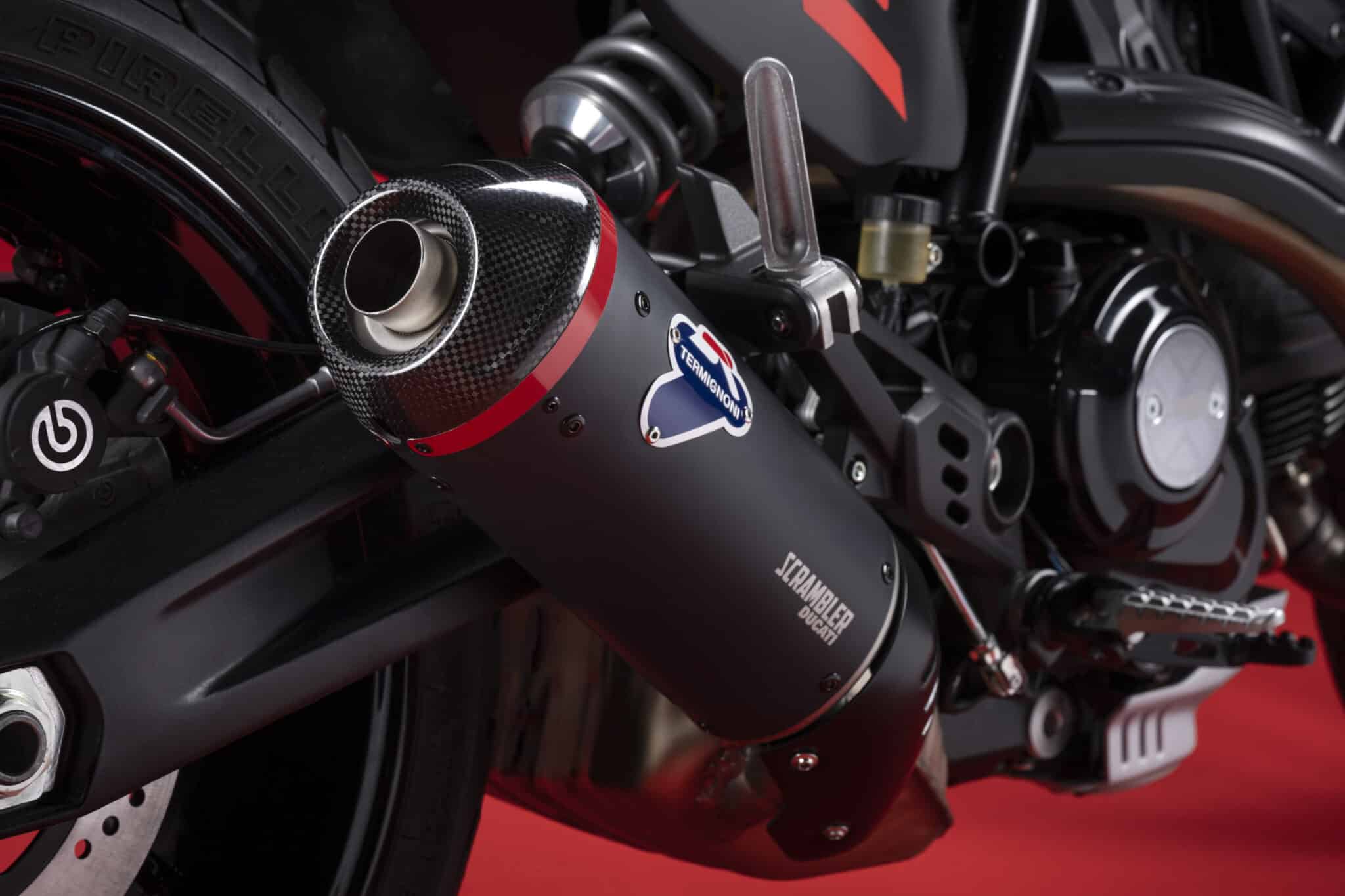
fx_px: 2615
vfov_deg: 19.5
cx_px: 672
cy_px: 448
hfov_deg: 28.8
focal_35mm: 70
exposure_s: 1/160
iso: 100
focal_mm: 70
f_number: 11
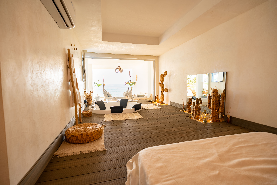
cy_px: 92
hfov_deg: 94.6
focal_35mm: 17
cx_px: 138
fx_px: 128
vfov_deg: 71.7
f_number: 2.8
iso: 160
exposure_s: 1/60
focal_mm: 16.6
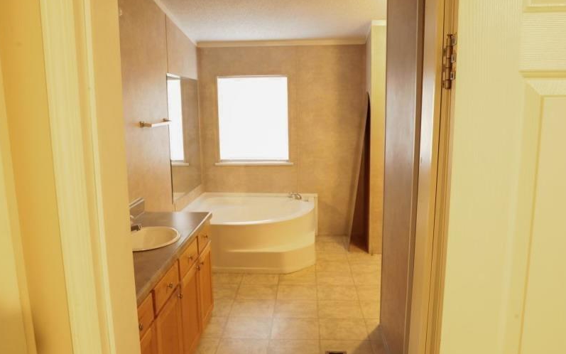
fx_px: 463
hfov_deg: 62.9
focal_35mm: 30
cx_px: 283
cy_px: 184
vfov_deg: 41.8
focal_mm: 29
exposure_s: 1/6
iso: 12800
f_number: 11
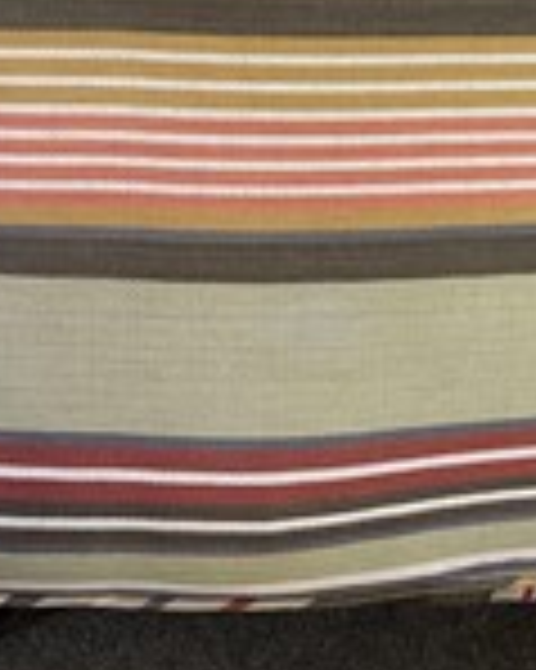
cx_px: 468
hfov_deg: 22.0
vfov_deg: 26.5
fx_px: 1350
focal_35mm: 68
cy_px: 9
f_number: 1.6
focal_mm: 5.1
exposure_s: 1/50
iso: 125
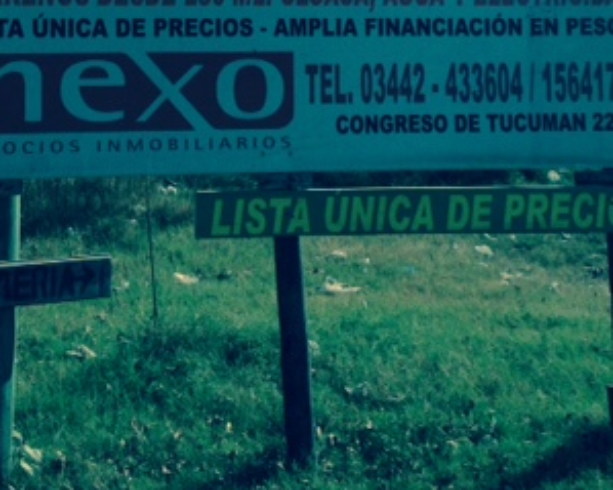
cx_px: 211
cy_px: 16
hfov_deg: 27.4
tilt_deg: +3.3
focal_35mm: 69
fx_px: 1251
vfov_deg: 21.5
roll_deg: +0.7
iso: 50
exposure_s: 1/2358
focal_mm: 4.12
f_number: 2.4
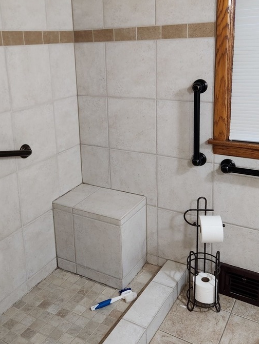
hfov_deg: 38.6
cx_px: 111
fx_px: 369
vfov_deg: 49.7
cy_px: 133
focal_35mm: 37
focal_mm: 5.4
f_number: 1.8
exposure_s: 1/120
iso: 640
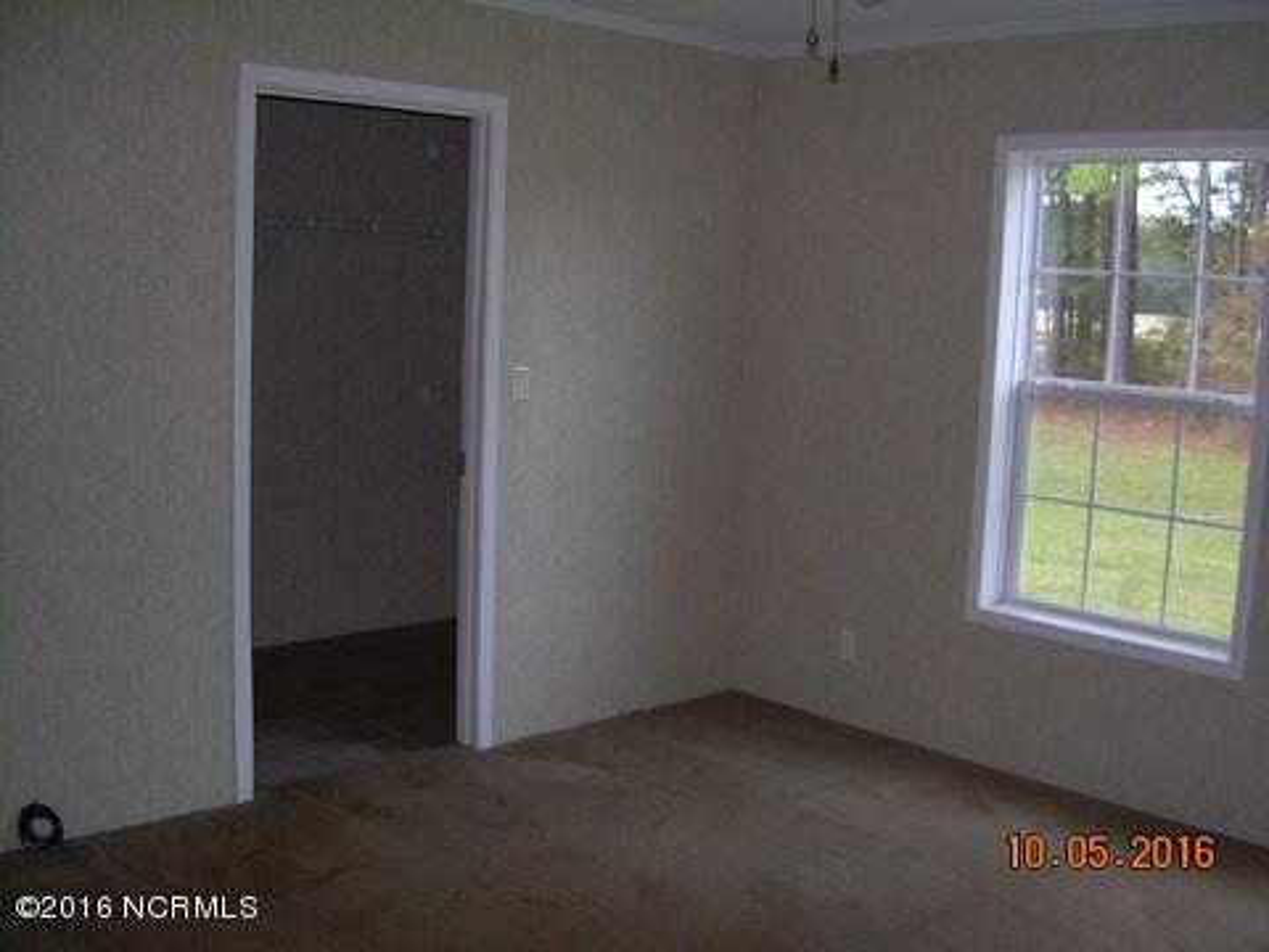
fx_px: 1393
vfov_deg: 37.7
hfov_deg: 49.0
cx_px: 634
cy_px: 476
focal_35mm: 38
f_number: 2.8
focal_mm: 6.3
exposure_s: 1/60
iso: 50
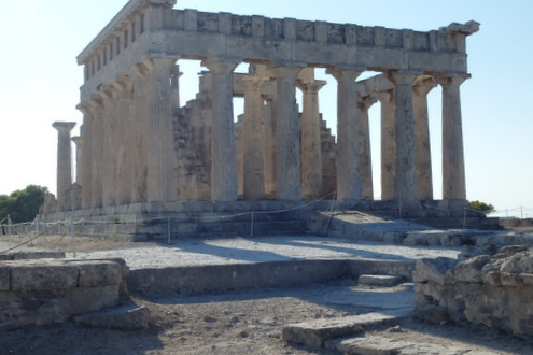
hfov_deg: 46.4
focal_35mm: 42
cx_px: 266
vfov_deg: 31.9
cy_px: 162
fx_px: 622
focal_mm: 7.3
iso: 125
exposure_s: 1/100
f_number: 13
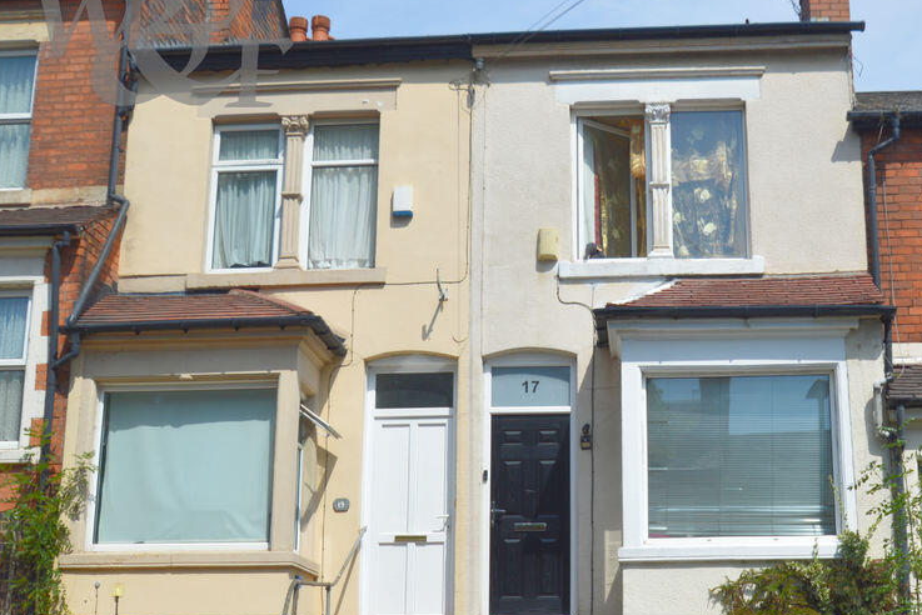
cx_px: 629
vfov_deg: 26.9
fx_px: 1281
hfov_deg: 39.0
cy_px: 378
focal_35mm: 50
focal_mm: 24
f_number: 8
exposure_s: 1/250
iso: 100
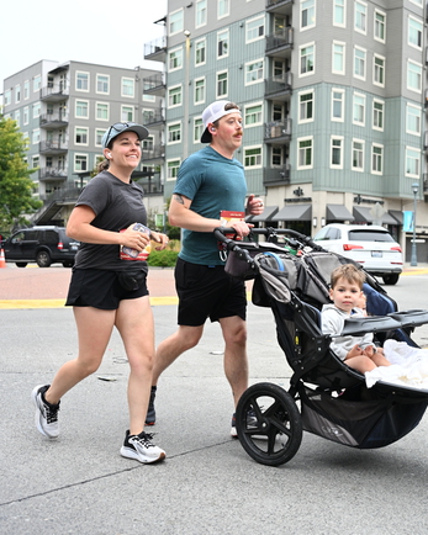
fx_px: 792
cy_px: 244
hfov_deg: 30.2
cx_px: 219
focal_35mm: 50
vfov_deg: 37.3
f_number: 4
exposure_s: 1/640
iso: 1600
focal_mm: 42
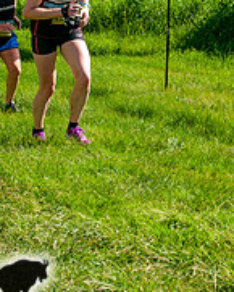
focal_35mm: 119
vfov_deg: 16.1
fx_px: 1029
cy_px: 76
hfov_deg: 13.0
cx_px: 120
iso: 200
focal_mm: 34
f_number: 8
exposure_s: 1/400
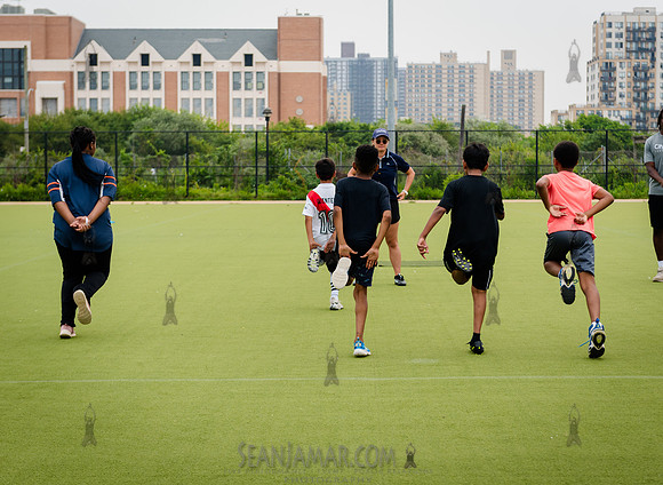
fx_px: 1459
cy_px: 243
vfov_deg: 18.9
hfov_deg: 25.6
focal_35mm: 77
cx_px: 363
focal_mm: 70
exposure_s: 1/1000
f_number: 4
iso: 250
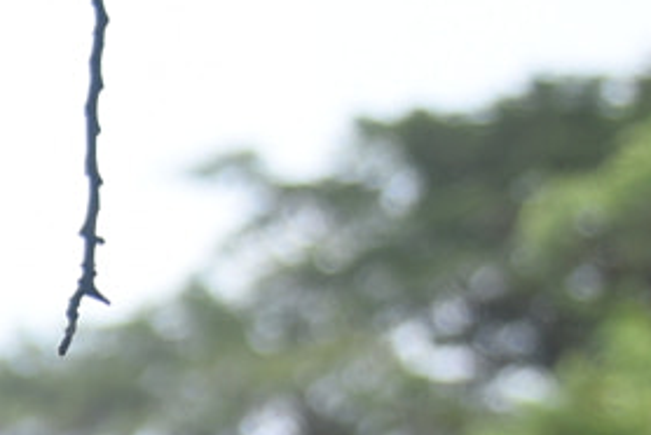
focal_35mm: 228
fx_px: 4127
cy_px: 1004
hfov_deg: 8.2
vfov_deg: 5.8
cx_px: -1014
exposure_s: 1/1000
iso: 200
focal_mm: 31
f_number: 2.8
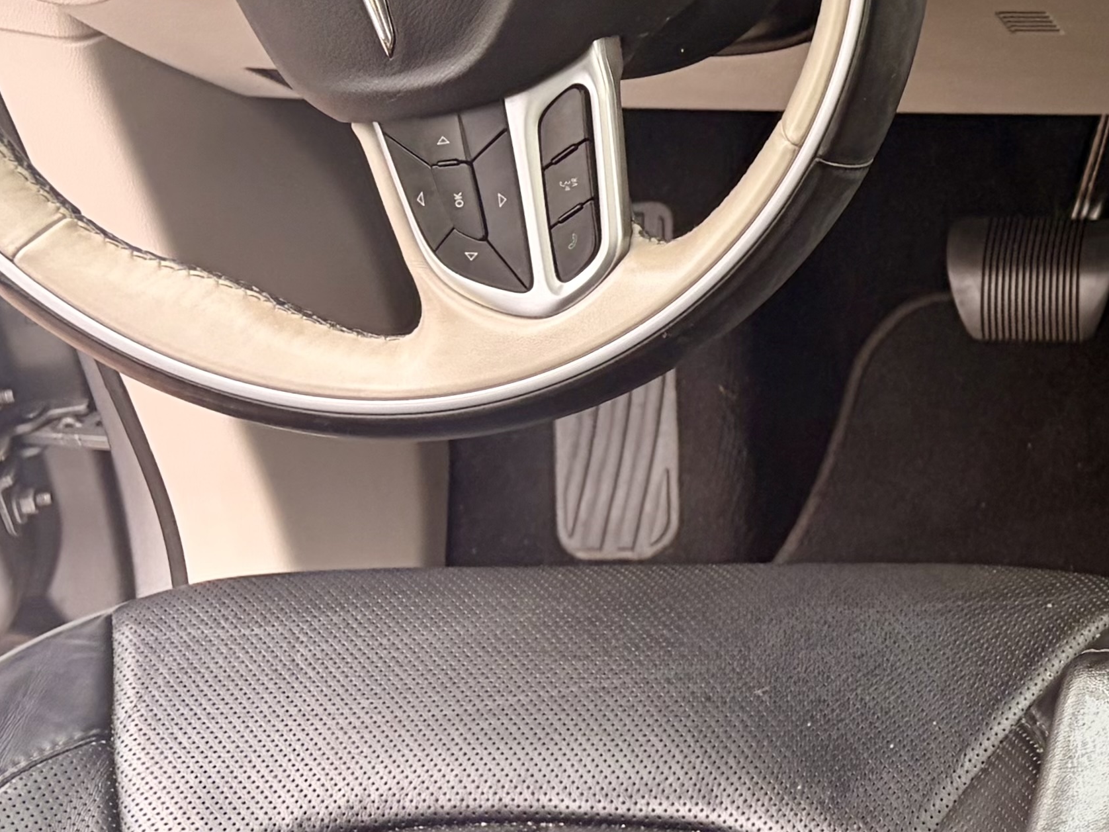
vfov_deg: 18.1
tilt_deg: -31.4
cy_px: 168
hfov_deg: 20.9
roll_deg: +6.7
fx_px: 2595
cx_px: 1609
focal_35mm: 81
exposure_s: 1/122
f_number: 1.6
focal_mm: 5.96
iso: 80
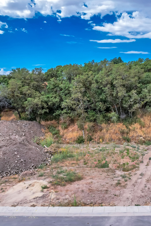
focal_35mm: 34
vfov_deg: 55.8
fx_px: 214
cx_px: 109
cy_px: 114
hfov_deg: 38.1
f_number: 2.8
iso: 120
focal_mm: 8.38
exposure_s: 1/250
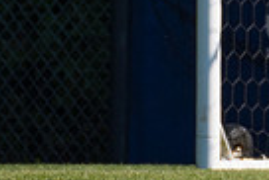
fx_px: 23869
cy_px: -10
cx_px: 326
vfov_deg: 0.4
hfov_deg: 0.6
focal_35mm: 3191
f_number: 5.6
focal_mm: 500
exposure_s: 1/2000
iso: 320
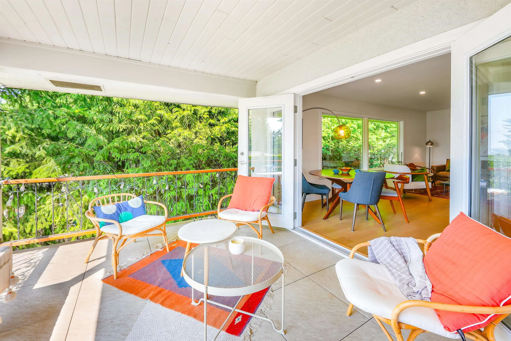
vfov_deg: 81.3
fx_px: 199
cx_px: 256
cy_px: 170
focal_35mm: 14
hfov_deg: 104.2
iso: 125
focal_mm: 14
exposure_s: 1/160
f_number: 13
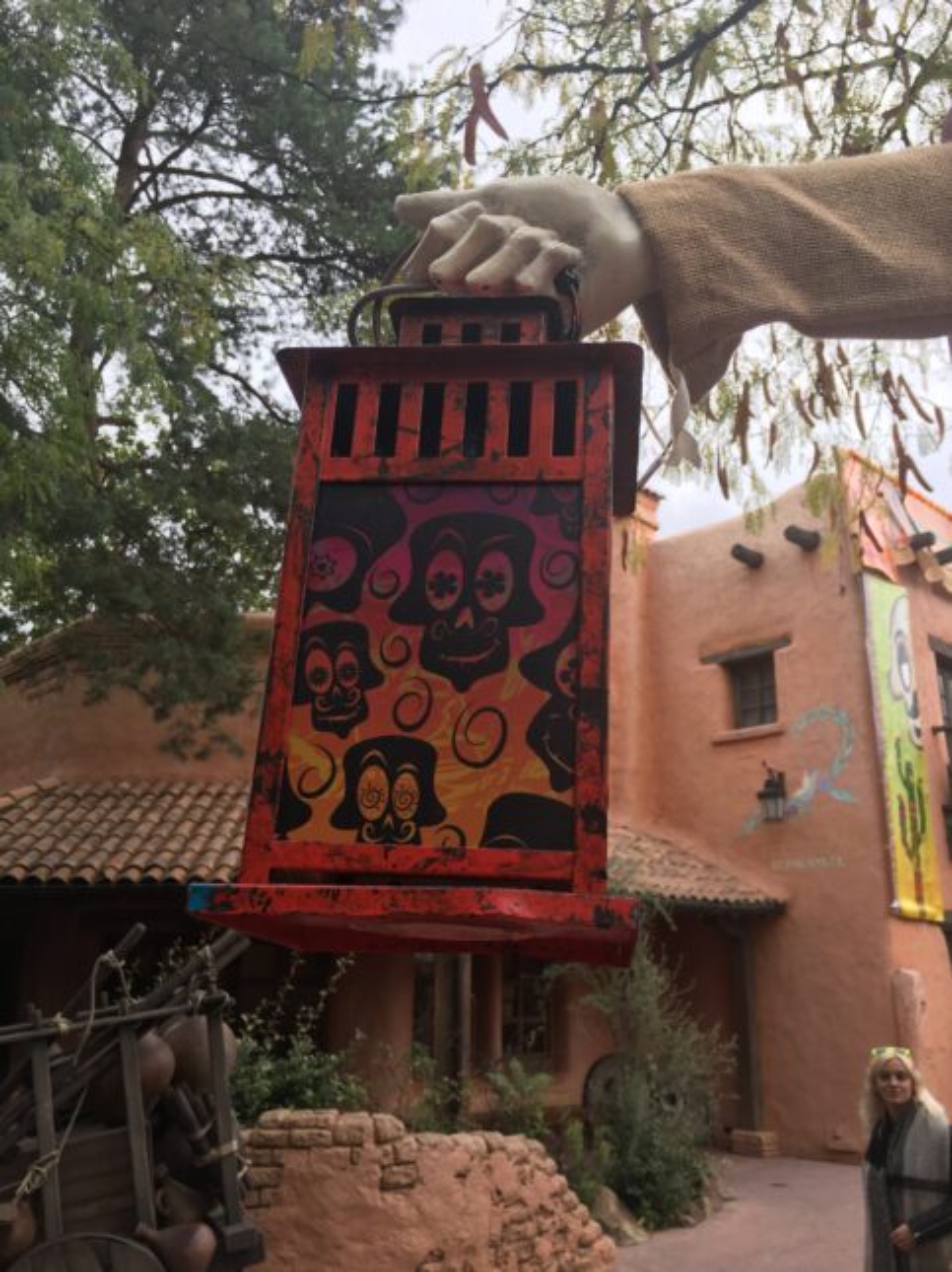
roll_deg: +0.3
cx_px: 476
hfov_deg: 48.2
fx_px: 1064
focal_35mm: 29
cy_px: 636
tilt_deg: +17.6
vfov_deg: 61.7
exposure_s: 1/289
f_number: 2.2
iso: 25
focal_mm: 4.15
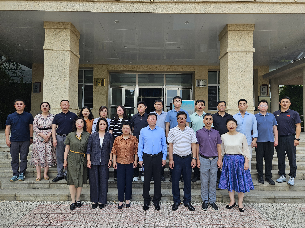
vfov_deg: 58.9
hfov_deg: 73.9
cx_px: 152
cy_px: 114
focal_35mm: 23
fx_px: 203
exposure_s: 1/367
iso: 25
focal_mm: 5.4
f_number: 1.8
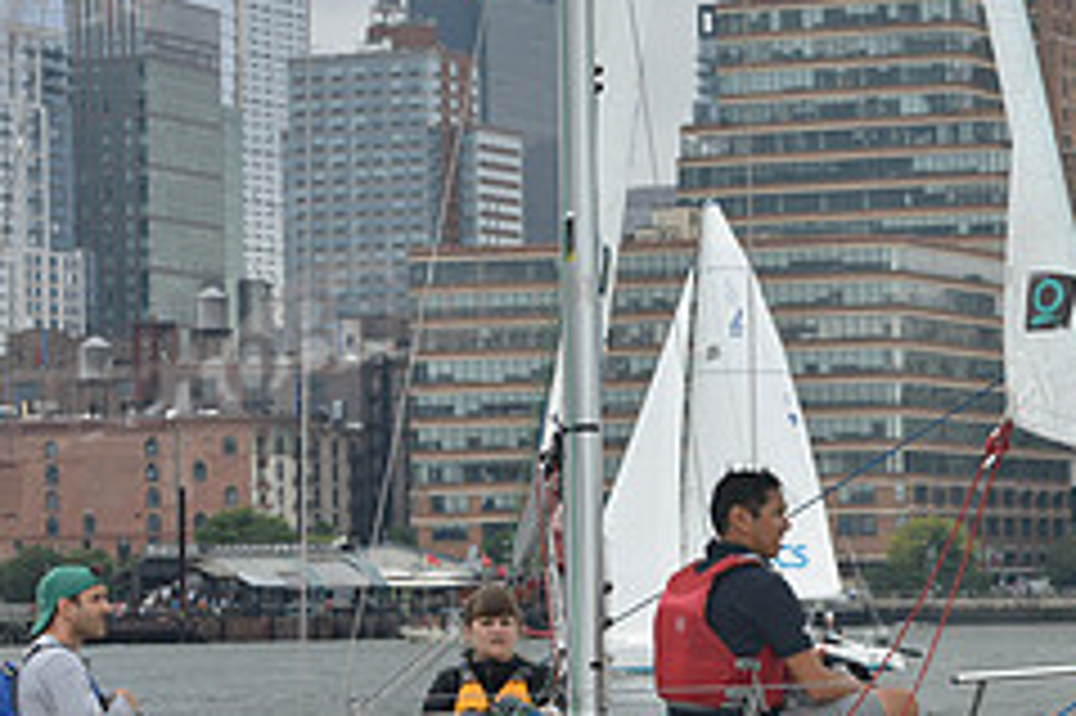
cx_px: 864
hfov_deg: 12.0
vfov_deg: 8.1
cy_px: 516
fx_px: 5077
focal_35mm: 170
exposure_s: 1/800
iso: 400
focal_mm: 70
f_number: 7.1
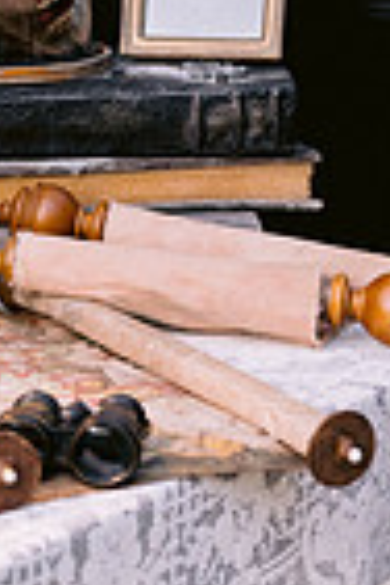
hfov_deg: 8.4
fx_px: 2600
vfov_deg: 12.8
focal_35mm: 160
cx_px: -137
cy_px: 91
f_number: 2.8
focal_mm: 50
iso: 400
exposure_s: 1/160
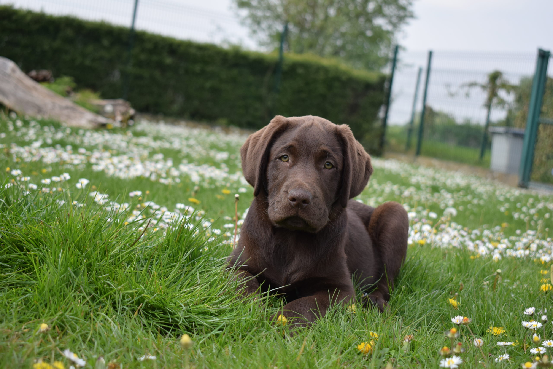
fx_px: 1060
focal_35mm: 69
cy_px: 184
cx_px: 276
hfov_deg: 29.2
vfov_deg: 19.7
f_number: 5.3
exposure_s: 1/1250
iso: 400
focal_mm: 46
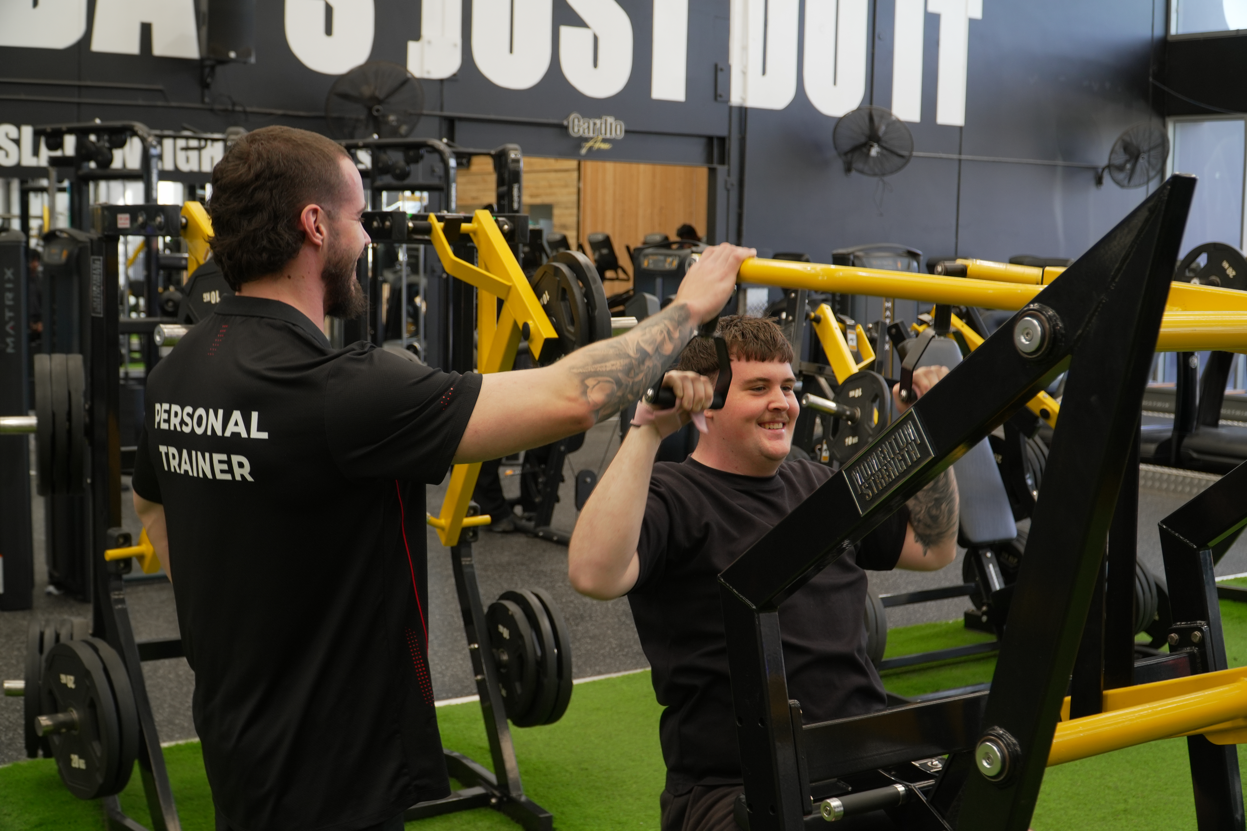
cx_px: 624
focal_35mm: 42
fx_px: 1455
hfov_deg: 46.4
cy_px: 416
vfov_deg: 31.9
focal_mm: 28
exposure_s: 1/50
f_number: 4
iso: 250
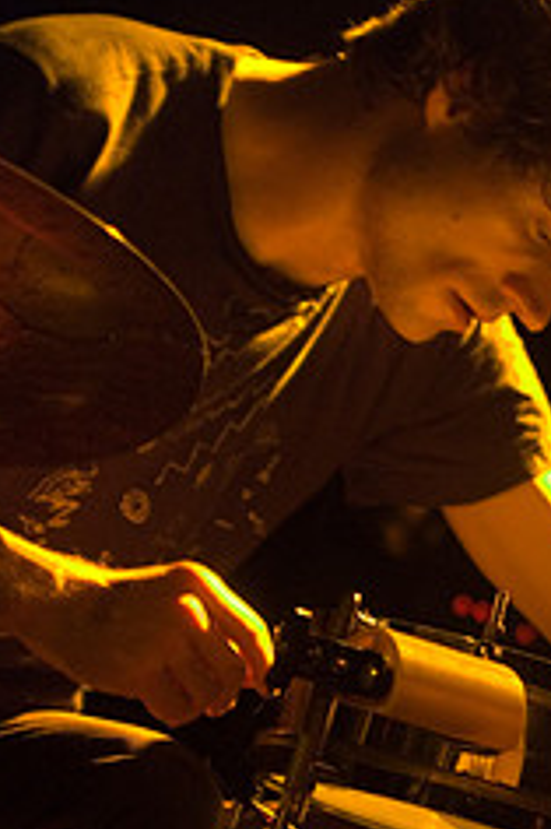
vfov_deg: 10.2
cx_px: 483
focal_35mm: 200
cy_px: 720
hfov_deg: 6.8
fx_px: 4598
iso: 1600
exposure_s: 1/40
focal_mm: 70
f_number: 2.8
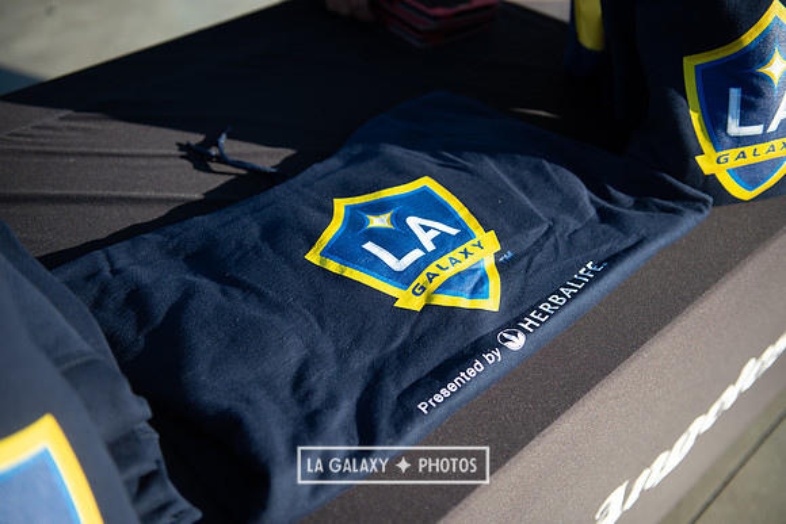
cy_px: 262
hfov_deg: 44.5
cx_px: 393
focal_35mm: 44
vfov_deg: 30.5
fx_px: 961
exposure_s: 1/1600
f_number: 2.8
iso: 200
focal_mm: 44
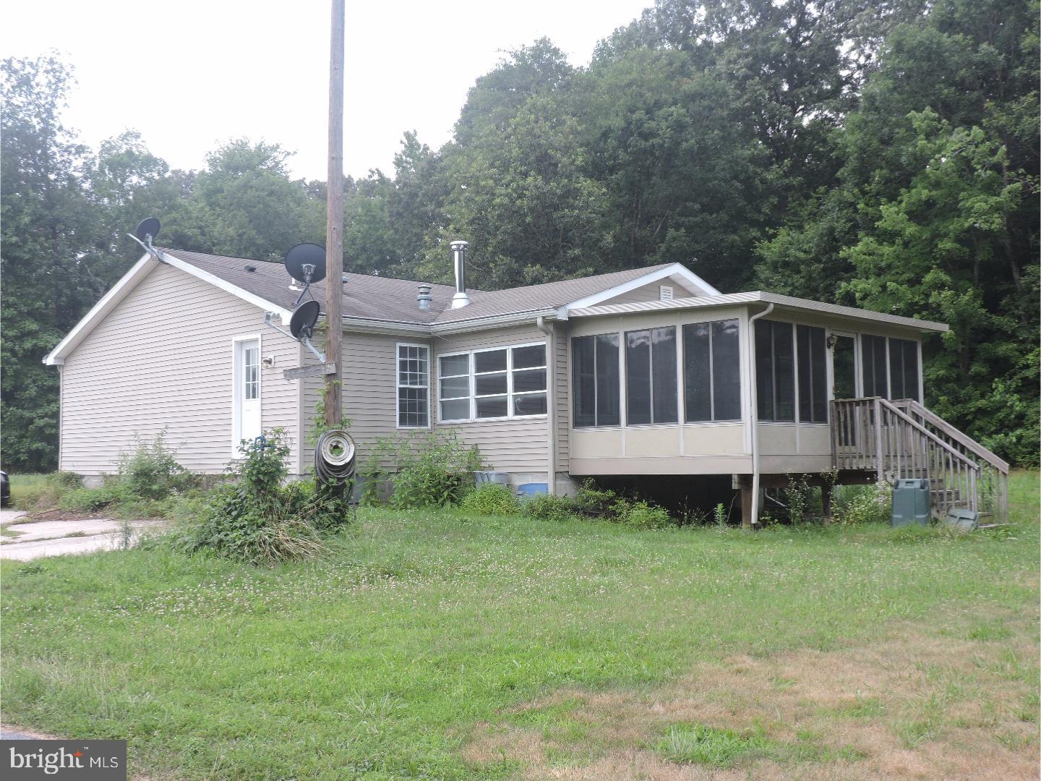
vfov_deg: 36.0
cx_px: 520
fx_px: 1203
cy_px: 390
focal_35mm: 40
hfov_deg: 46.8
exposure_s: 1/250
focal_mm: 7.1
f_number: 3.3
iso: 100
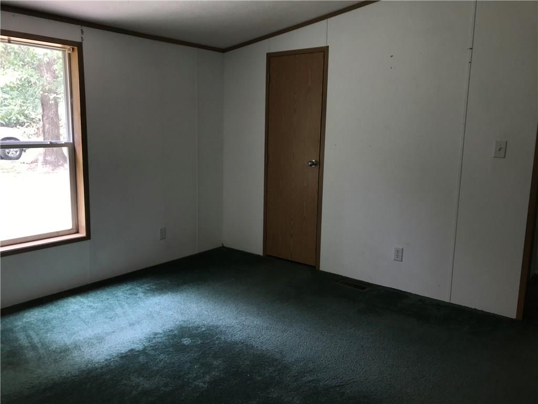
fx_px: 435
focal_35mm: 28
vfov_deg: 49.7
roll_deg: -1.4
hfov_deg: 63.4
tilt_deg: -10.3
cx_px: 269
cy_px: 202
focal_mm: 3.99
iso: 25
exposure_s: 1/30
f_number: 1.8
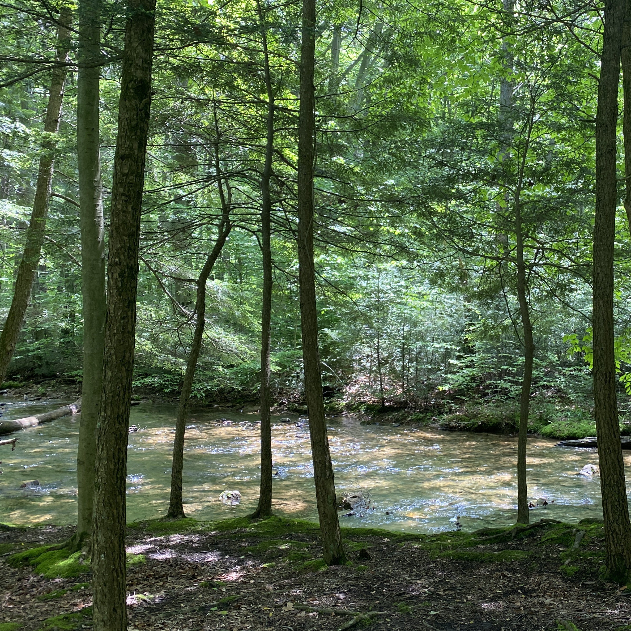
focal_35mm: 39
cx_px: 475
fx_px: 804
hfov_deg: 41.5
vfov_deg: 42.8
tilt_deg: +2.4
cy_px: 284
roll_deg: -0.9
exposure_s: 1/121
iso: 80
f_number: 1.8
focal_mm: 4.25
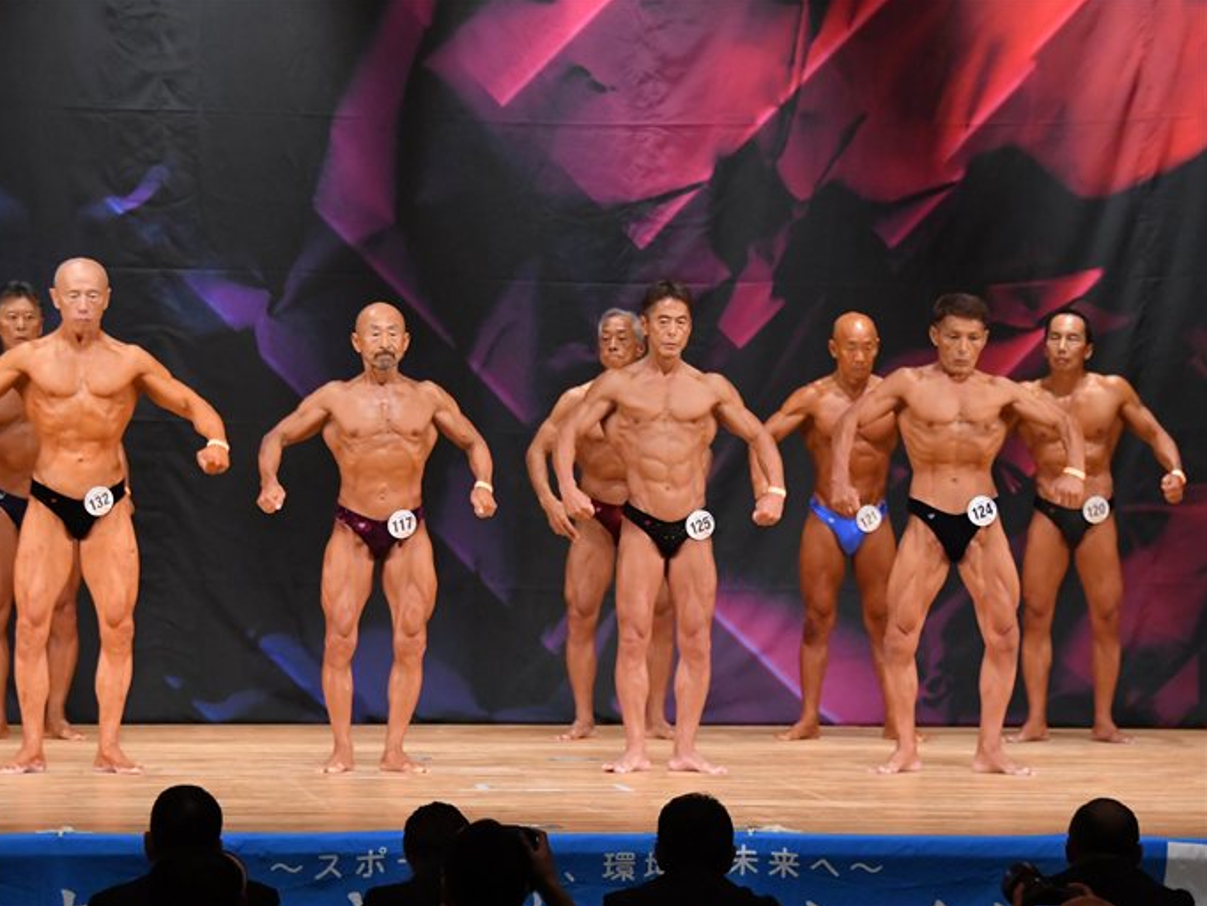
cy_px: 453
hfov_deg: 10.4
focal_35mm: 190
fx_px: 6627
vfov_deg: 7.8
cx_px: 523
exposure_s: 1/400
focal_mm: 116
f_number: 5.6
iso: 5000
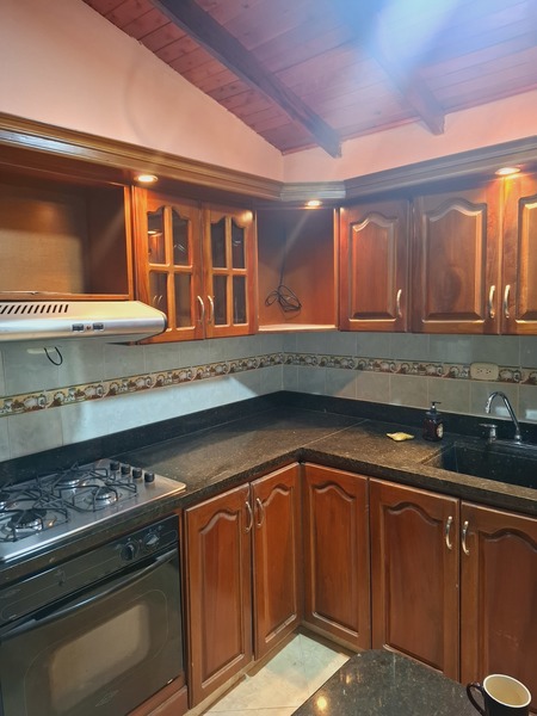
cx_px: 268
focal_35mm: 23
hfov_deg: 58.9
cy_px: 358
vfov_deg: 73.9
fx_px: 476
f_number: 1.8
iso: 320
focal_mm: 5.54
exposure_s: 1/30
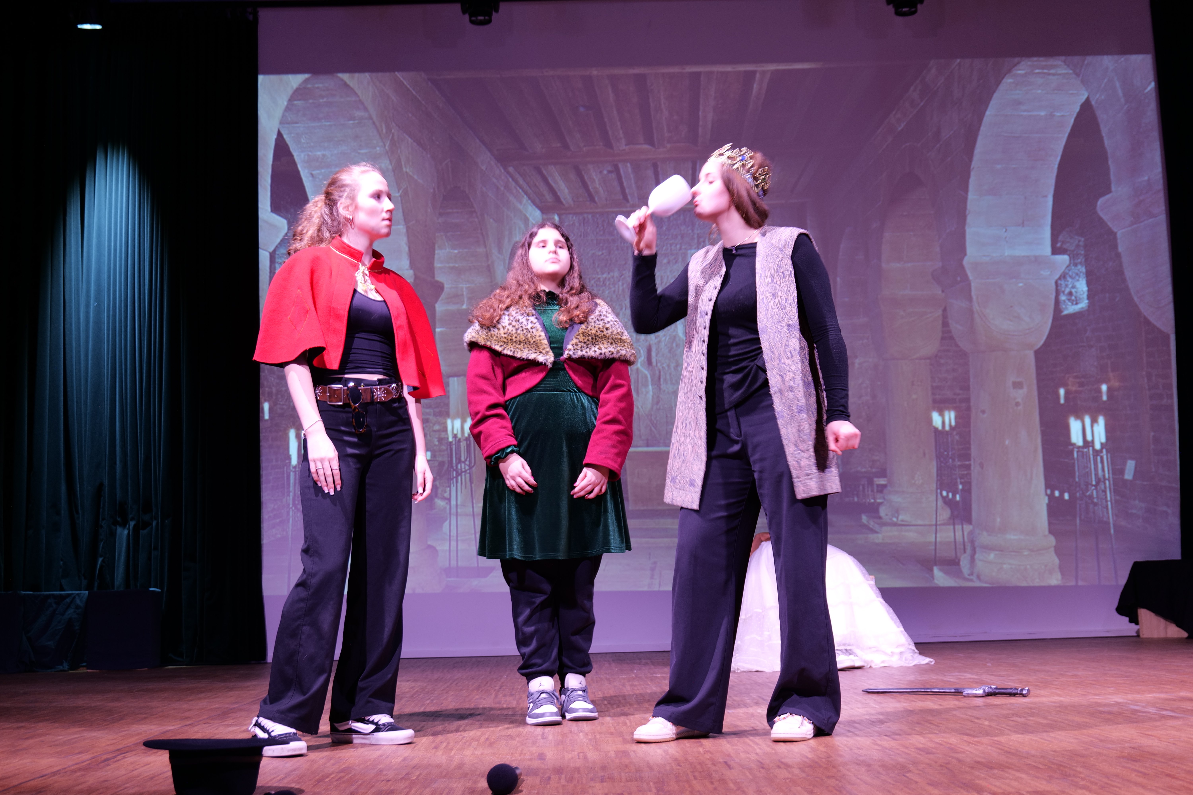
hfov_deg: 45.4
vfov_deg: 31.2
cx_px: 596
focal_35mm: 43
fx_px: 1425
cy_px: 398
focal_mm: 43
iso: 400
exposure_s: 1/8
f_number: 4.9
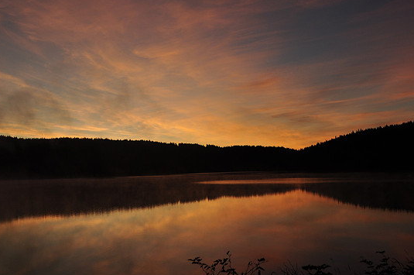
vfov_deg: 34.1
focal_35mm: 39
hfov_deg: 49.6
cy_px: 135
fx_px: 448
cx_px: 213
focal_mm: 24
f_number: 7.1
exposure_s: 1/200
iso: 200
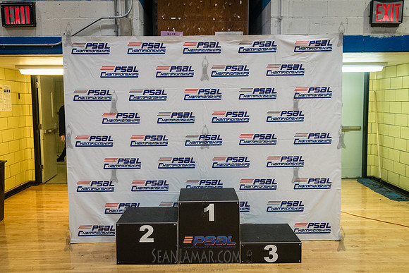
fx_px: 398
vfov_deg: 37.9
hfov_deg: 54.4
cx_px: 204
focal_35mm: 35
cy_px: 136
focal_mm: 35
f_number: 4
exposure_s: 1/400
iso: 6400
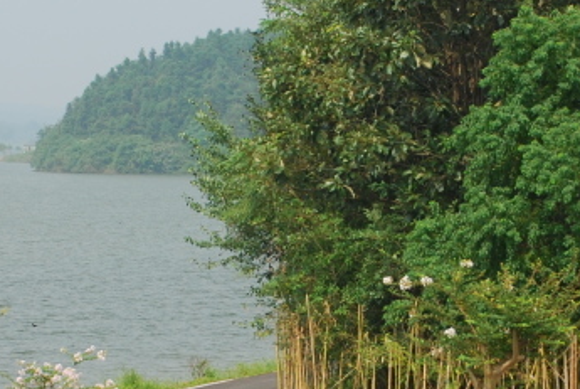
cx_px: 239
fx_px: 3162
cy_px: 296
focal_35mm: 196
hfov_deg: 10.5
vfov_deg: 7.0
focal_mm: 44
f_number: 4.8
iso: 100
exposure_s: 1/500
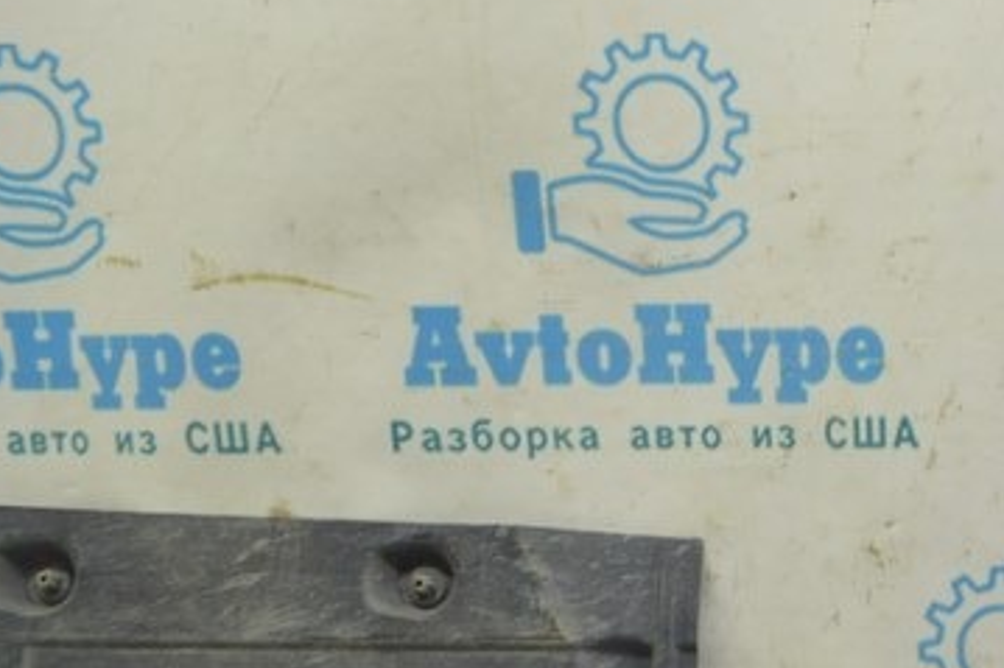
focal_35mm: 77
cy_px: 818
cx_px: 1275
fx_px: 2146
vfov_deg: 16.9
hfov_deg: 23.5
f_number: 5.6
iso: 400
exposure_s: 1/20
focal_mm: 18
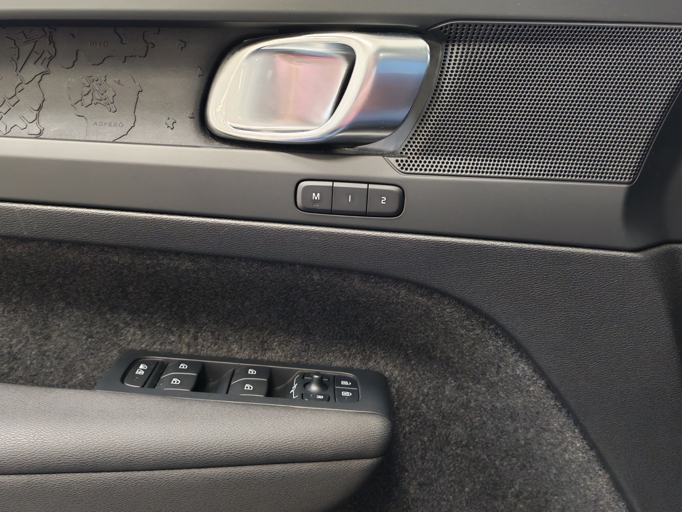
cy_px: 256
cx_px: 341
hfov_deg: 55.4
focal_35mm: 33
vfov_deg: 42.9
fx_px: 650
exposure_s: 1/50
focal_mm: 6.12
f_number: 1.9
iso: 1250
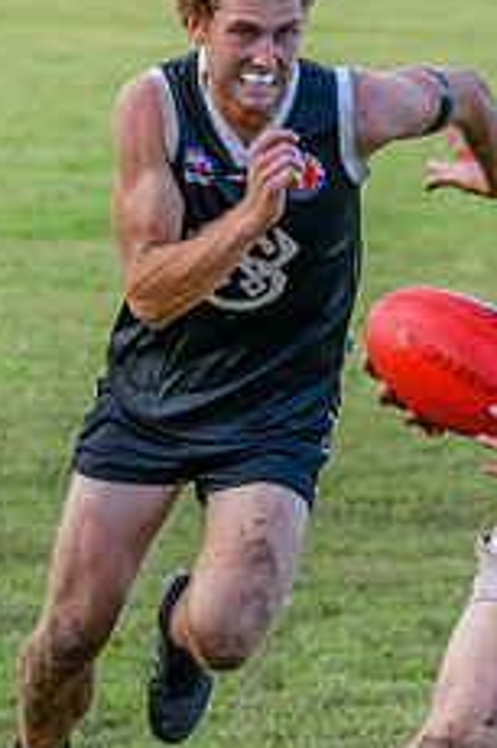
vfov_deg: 4.1
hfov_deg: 2.7
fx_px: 10369
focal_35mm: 500
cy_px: 415
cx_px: 750
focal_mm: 150
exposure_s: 1/2000
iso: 2000
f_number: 5
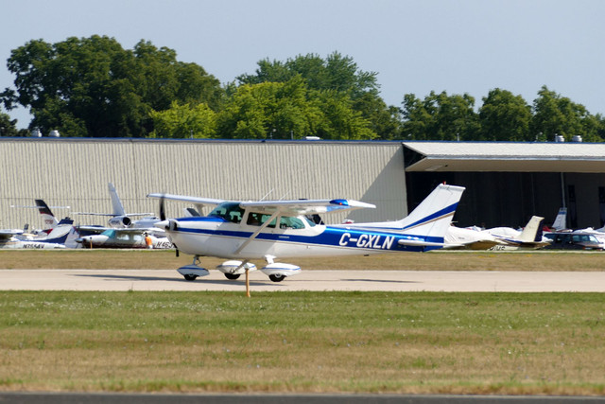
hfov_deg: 4.1
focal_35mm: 500
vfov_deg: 2.8
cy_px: 202
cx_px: 302
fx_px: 8404
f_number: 5.6
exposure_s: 1/800
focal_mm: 146
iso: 125
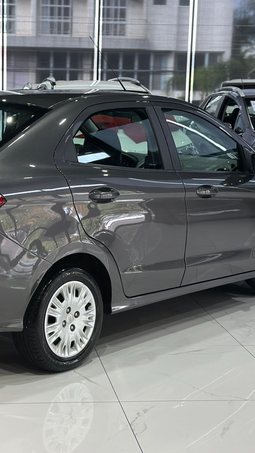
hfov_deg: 17.1
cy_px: 226
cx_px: 58
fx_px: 841
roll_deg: -1.3
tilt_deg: -10.4
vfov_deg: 30.1
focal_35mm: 70
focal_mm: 6.86
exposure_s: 1/120
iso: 160
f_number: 1.78
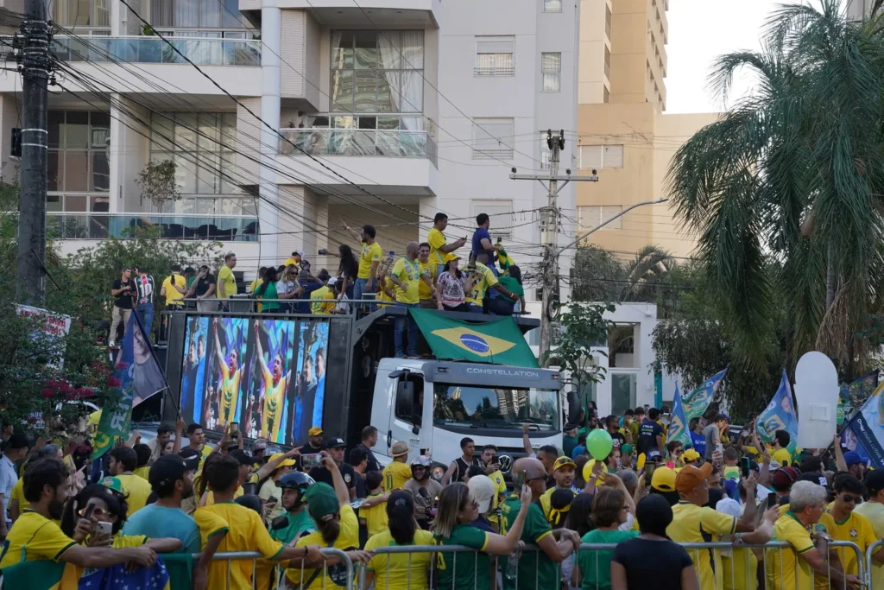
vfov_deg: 19.5
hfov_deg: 28.8
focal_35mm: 70
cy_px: 295
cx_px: 442
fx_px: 1719
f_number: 7.1
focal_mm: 70
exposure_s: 1/160
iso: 200
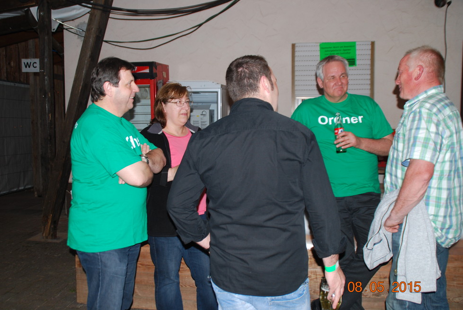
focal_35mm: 39
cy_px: 152
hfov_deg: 50.1
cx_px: 229
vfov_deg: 34.7
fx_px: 496
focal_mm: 25
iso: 200
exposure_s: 1/60
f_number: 3.8
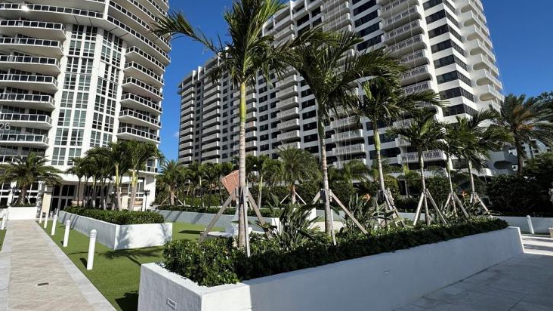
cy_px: 128
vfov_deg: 55.6
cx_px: 232
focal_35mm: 20
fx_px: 293
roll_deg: +0.3
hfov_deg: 85.9
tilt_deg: +14.0
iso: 50
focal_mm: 2.22
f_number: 2.2
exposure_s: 1/2083
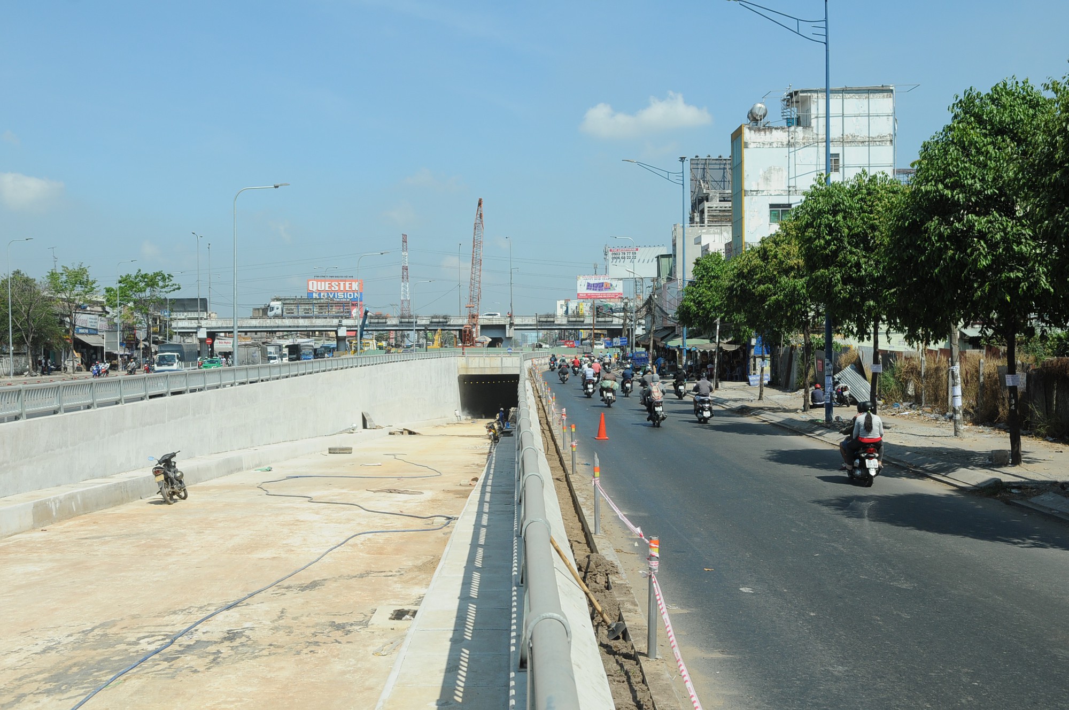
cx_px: 534
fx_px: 1246
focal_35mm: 42
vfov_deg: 31.8
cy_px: 355
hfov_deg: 46.5
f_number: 6.3
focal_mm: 28
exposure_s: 1/1000
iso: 250
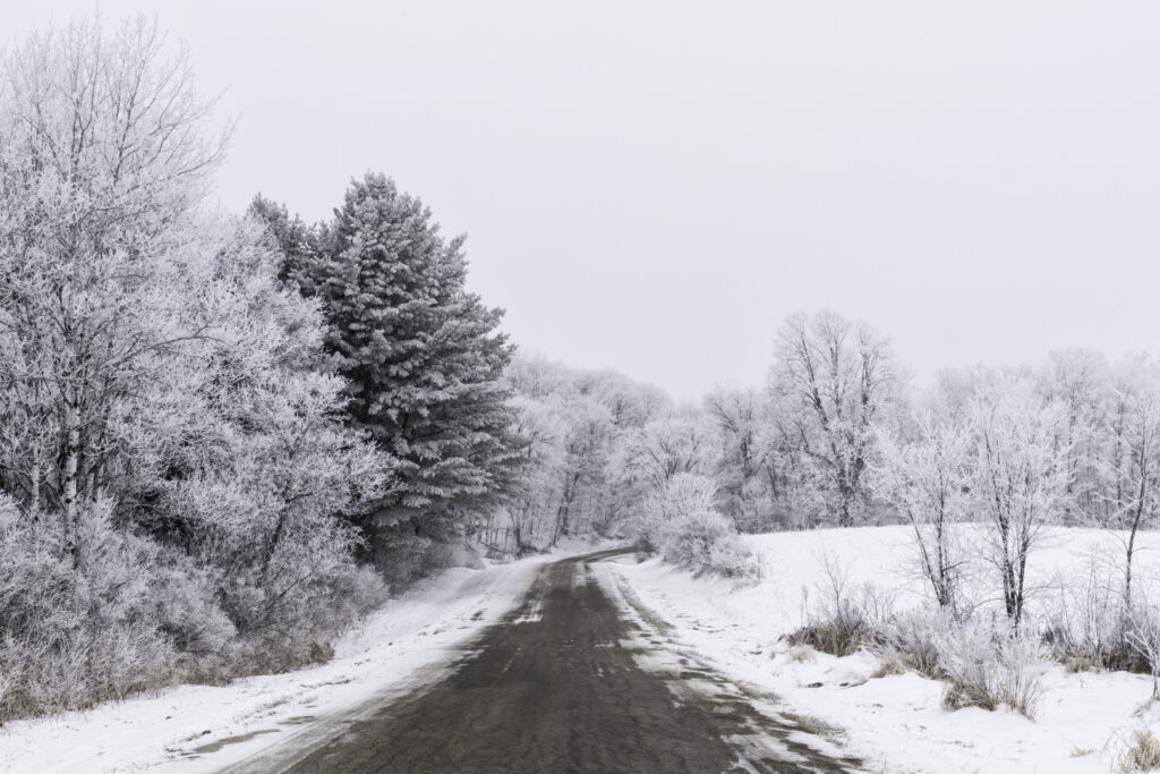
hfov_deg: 38.2
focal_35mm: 52
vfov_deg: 26.0
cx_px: 580
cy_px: 387
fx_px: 1676
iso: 100
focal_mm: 35
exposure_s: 1/6
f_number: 22
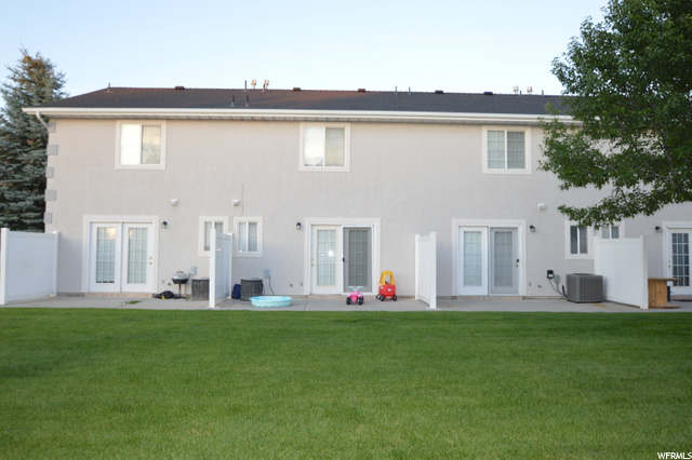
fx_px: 519
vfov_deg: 47.9
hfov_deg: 67.4
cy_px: 230
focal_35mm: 27
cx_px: 346
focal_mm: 18
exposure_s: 1/100
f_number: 4.5
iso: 400
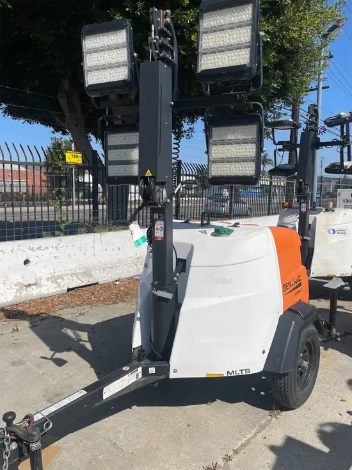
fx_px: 352
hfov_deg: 53.1
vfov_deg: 67.3
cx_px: 176
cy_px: 235
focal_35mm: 26
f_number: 1.6
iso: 32
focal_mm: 4.2
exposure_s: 1/7299
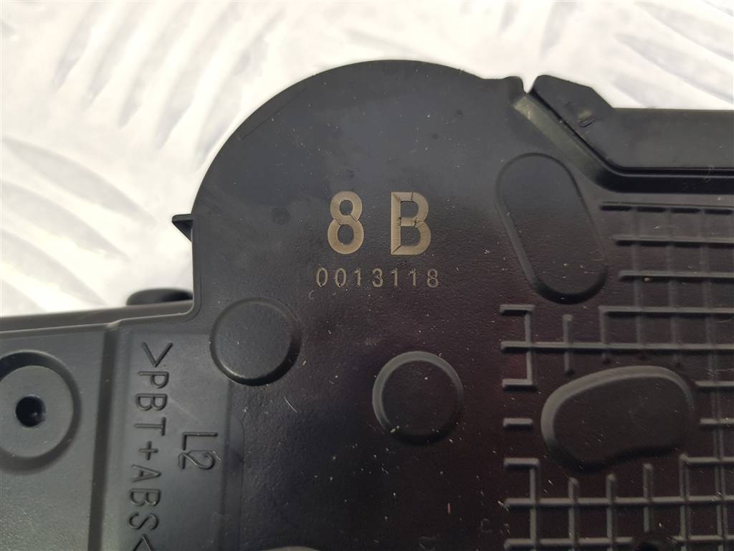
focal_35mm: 26
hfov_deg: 67.3
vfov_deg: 53.1
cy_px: 276
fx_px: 551
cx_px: 367
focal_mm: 4.2
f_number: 1.7
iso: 64
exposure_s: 1/50
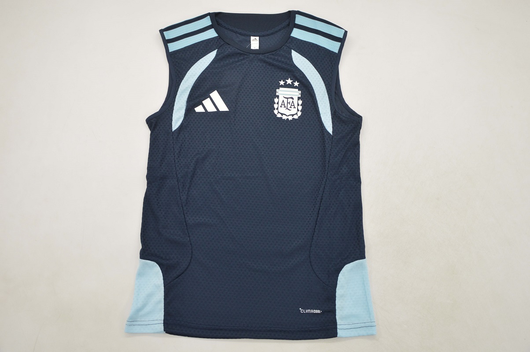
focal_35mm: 33
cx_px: 265
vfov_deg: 39.9
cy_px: 176
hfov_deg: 57.3
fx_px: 485
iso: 400
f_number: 5.6
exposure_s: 1/200
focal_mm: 22
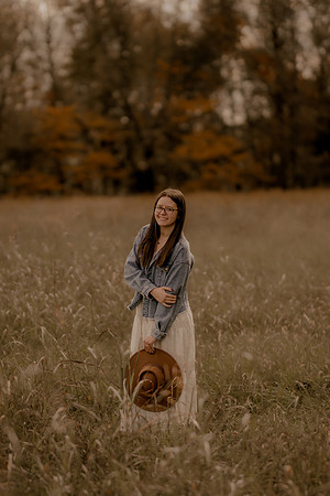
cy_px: 248
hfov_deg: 10.8
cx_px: 165
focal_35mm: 127
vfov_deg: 16.1
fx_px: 1746
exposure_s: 1/4000
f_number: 1.4
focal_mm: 85
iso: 200
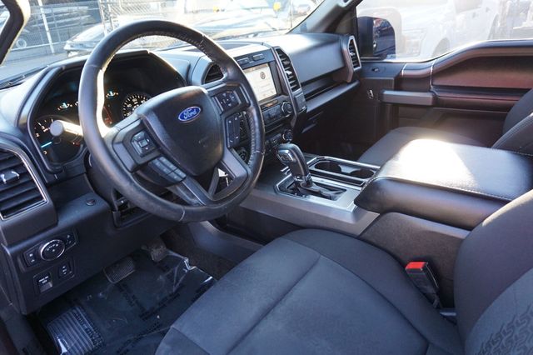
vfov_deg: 53.1
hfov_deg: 73.8
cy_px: 178
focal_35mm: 24
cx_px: 266
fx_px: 355
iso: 400
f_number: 4
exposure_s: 1/60
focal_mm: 16
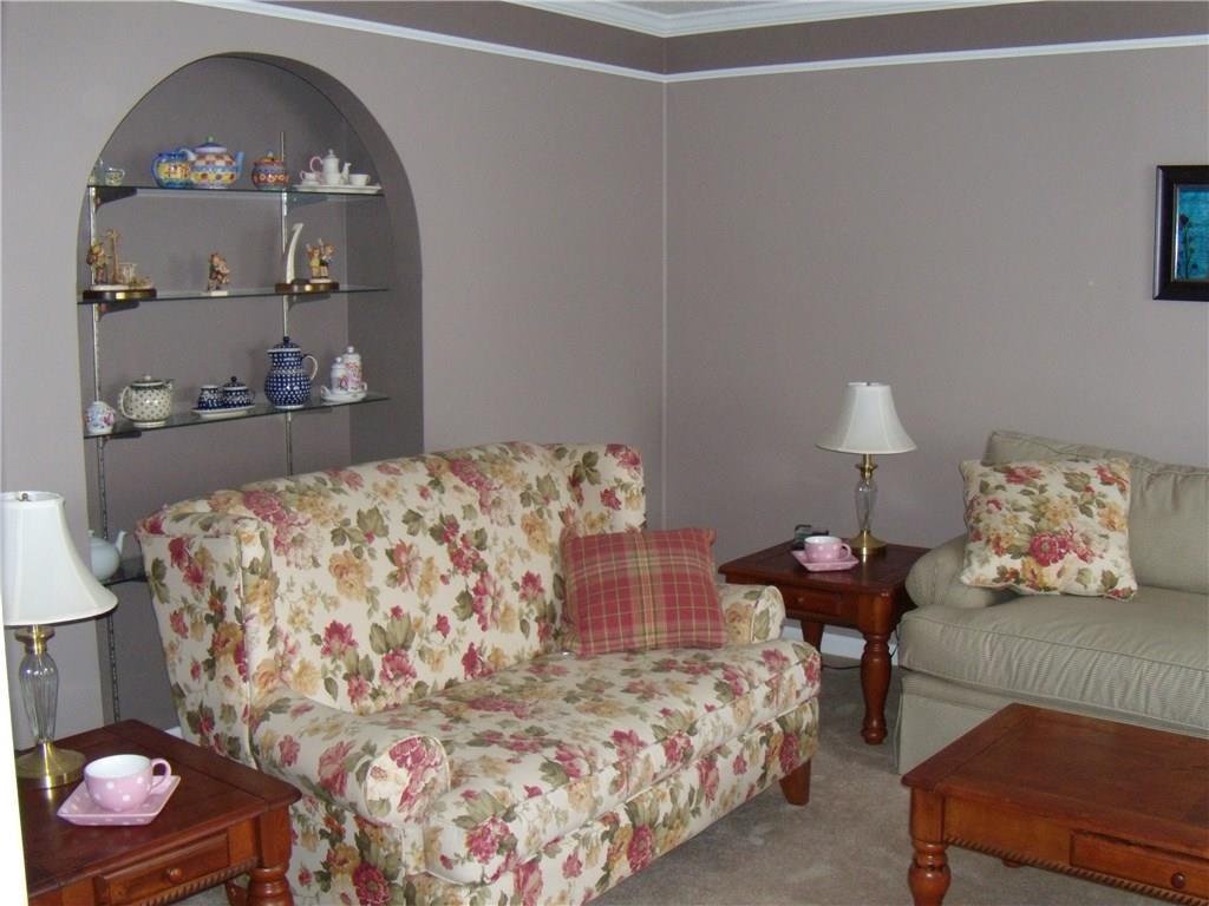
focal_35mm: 36
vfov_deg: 39.7
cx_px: 604
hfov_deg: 51.4
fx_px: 1257
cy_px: 453
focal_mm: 6.4
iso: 320
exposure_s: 1/30
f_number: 3.6
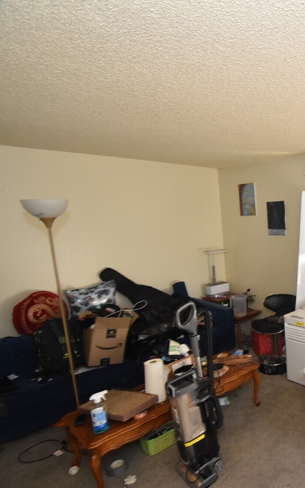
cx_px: 341
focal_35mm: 23
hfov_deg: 41.4
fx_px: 306
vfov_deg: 77.2
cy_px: 244
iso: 1800
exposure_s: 1/60
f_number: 4
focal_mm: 10
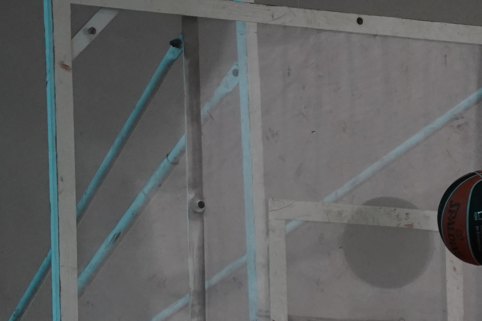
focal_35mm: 466
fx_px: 6239
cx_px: 416
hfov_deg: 4.4
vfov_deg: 2.9
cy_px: 306
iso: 3200
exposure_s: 1/800
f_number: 5.6
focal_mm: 144
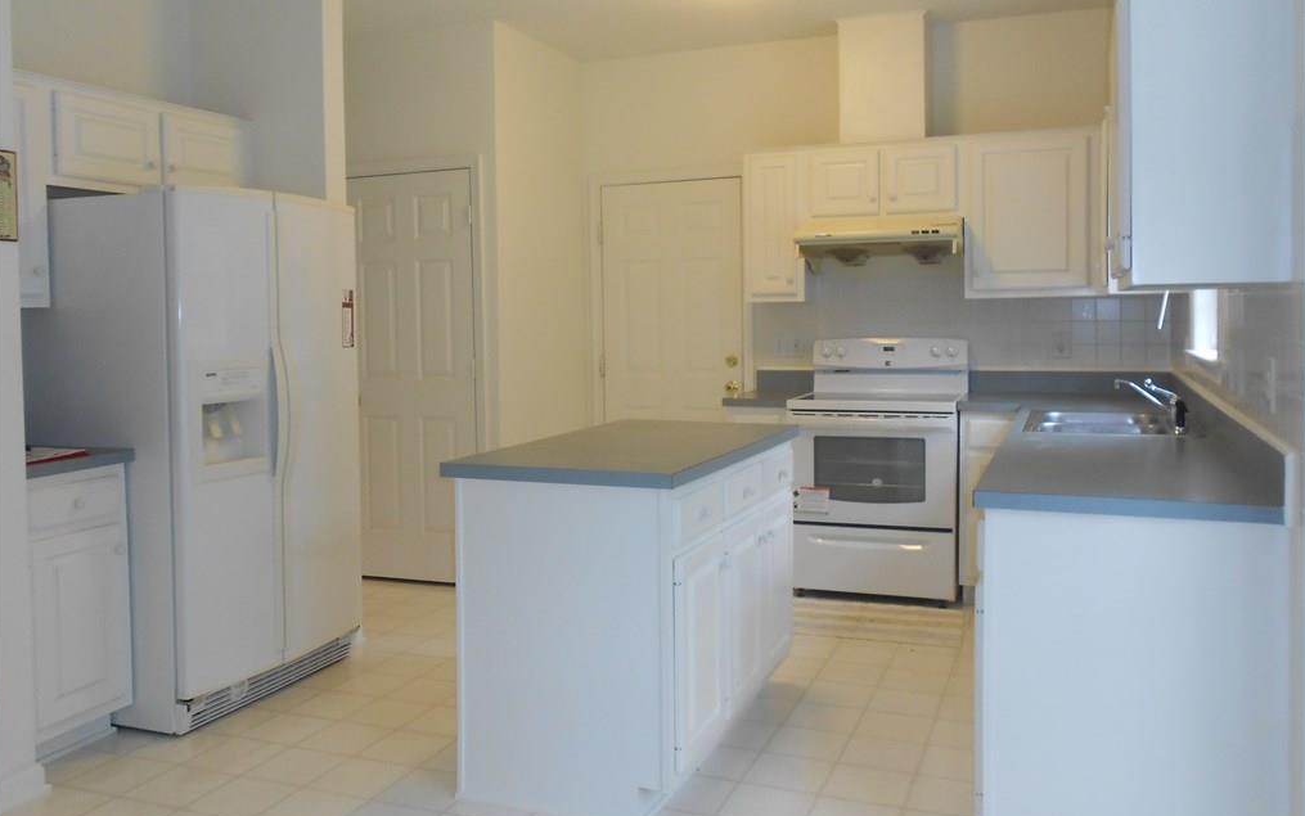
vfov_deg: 40.6
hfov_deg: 61.2
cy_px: 360
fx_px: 1103
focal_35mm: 31
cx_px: 651
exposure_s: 1/30
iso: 200
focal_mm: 5.1
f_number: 3.4
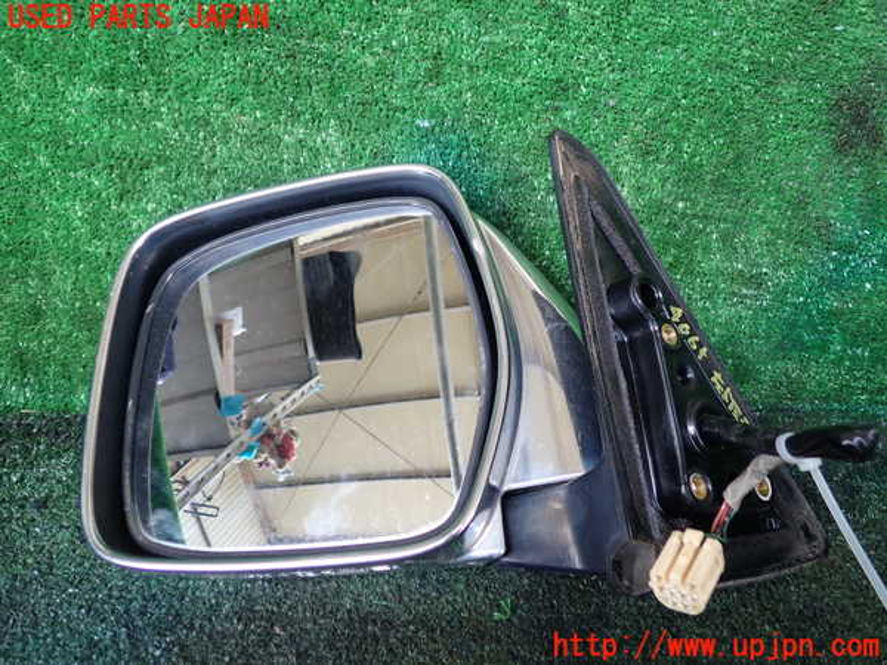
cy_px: 332
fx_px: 769
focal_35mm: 30
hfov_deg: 60.0
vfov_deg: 46.8
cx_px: 444
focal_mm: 5.4
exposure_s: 1/60
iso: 125
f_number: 2.3
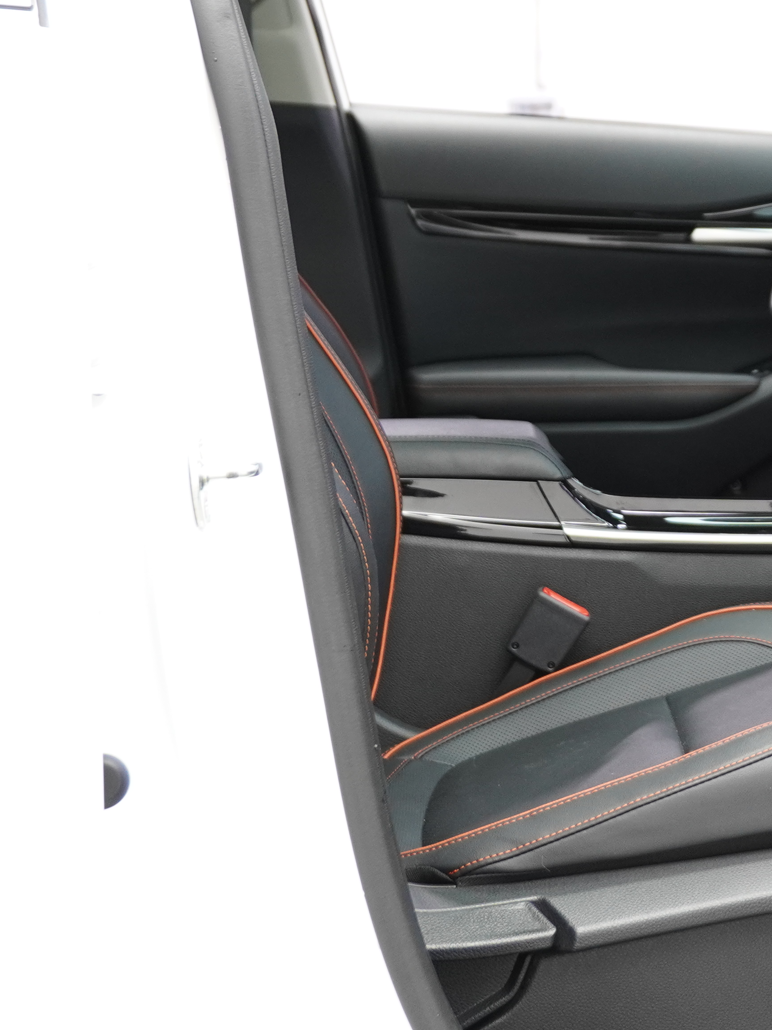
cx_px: 1116
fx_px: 2230
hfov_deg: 17.8
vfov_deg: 25.7
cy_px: 258
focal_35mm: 75
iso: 640
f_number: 2.8
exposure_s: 1/60
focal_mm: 20
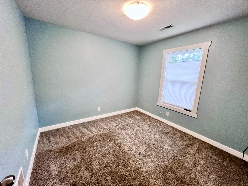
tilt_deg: -11.0
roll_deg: -2.0
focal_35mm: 13
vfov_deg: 89.9
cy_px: 93
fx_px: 93
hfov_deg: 106.2
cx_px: 124
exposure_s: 1/60
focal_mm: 1.57
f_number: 1.8
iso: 160
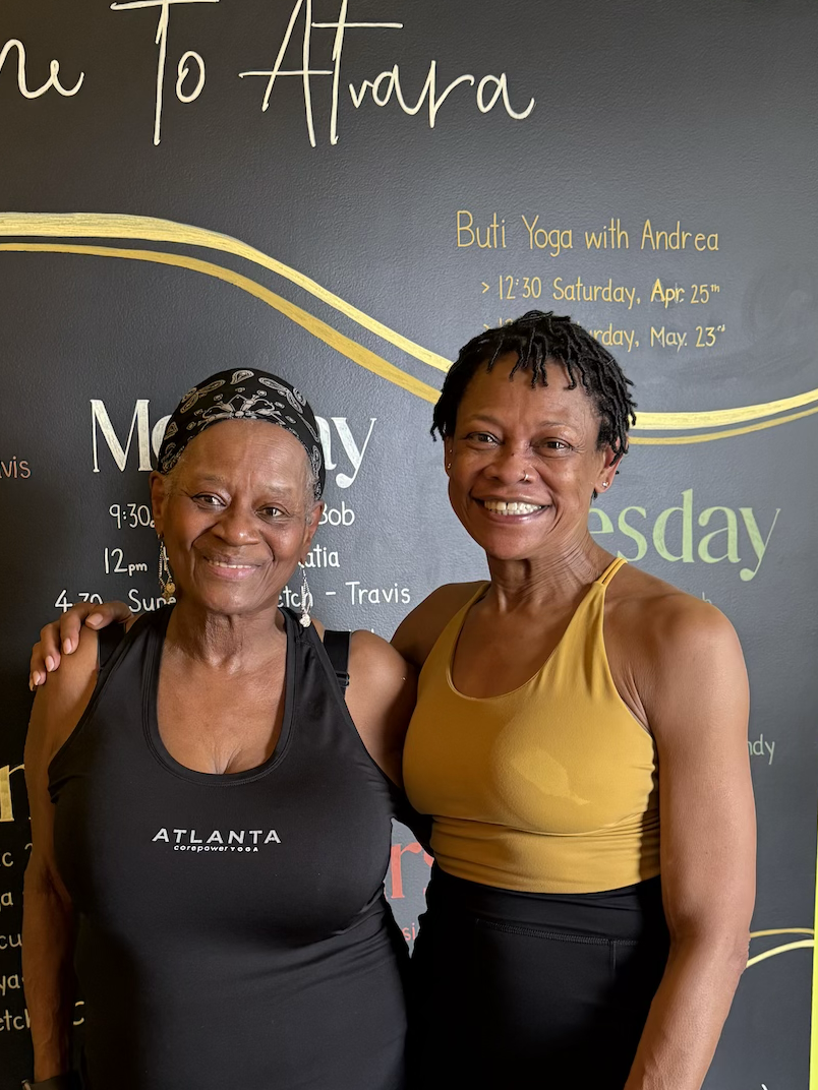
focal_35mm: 43
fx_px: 1355
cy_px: 668
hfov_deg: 33.4
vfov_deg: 43.6
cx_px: 303
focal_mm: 6.76
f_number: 1.78
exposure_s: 1/60
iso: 500
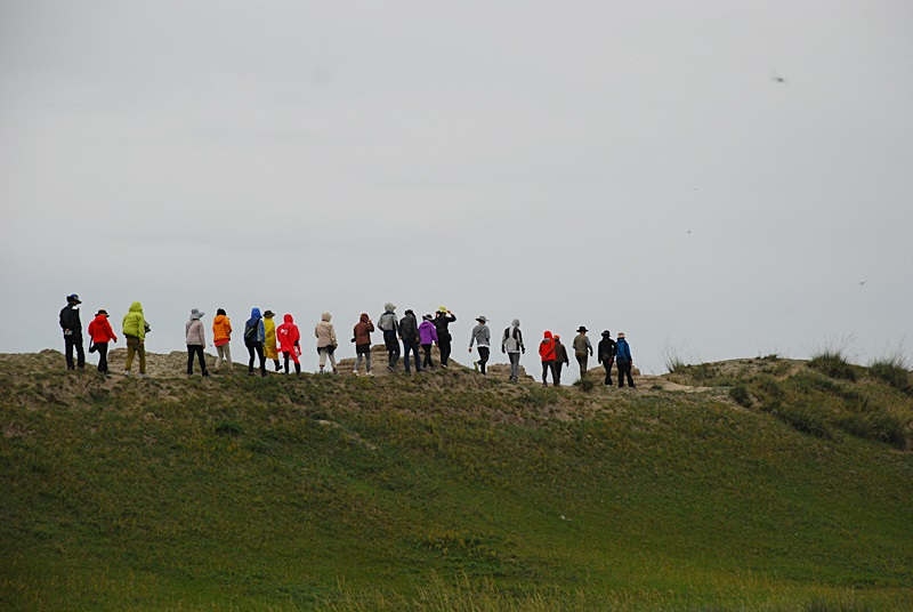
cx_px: 456
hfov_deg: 14.4
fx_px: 3619
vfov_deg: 9.7
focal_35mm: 142
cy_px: 306
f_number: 6.3
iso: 400
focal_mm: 95
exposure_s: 1/1000
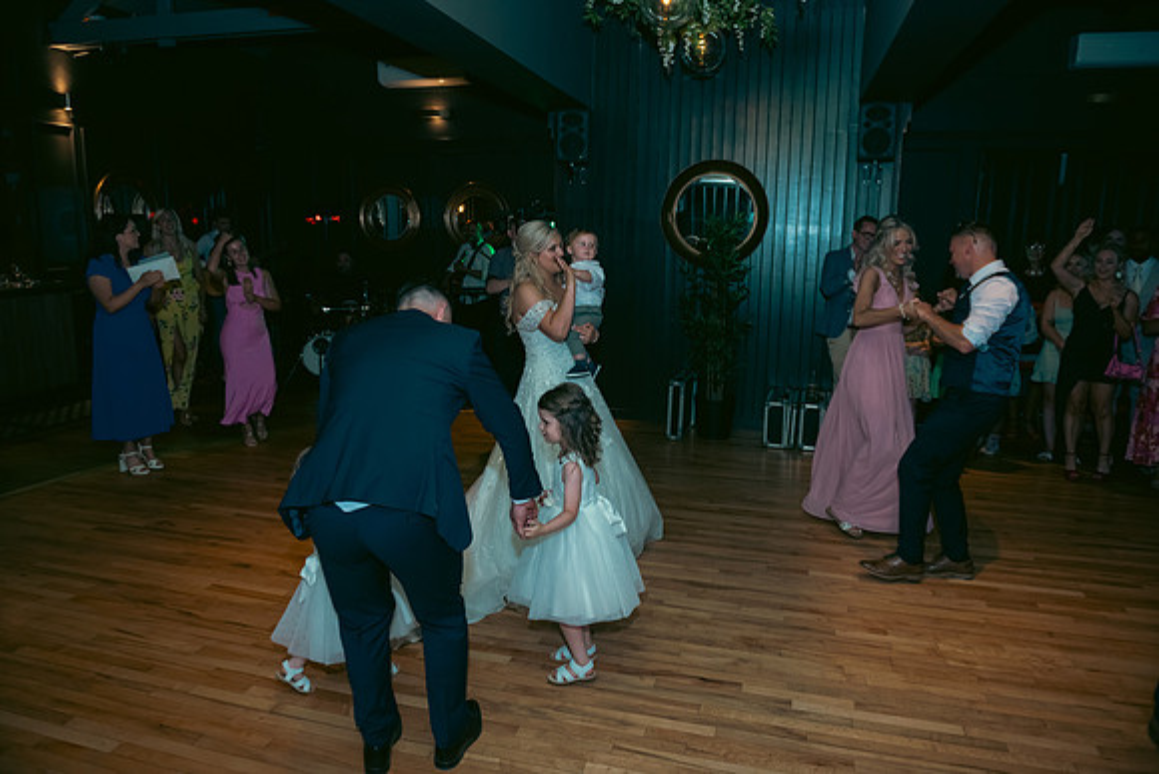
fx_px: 773
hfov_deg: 73.7
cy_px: 387
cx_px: 580
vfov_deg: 53.2
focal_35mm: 24
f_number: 3.5
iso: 640
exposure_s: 1/160
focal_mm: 24
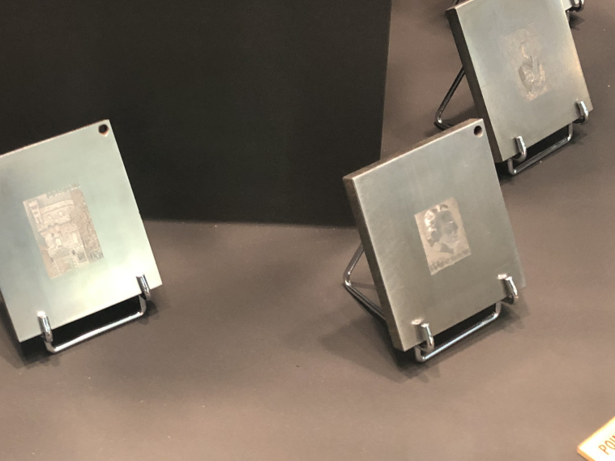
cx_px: 215
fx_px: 1048
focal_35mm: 59
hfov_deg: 32.5
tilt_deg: -41.9
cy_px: 266
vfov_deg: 24.8
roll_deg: +4.6
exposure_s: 1/9
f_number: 1.8
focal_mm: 3.99
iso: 100
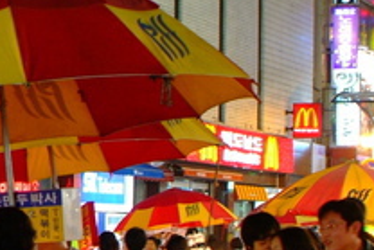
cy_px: 209
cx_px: -157
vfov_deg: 9.7
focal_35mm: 141
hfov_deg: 13.8
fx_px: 1466
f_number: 3.5
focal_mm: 28
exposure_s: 1/30
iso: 800
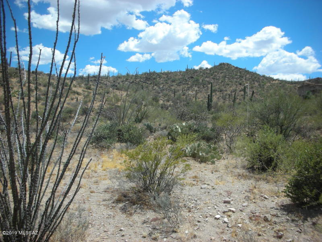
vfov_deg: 40.7
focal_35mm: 35
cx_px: 161
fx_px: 326
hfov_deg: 52.6
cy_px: 121
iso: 50
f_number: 8.5
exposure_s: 1/110
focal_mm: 5.8
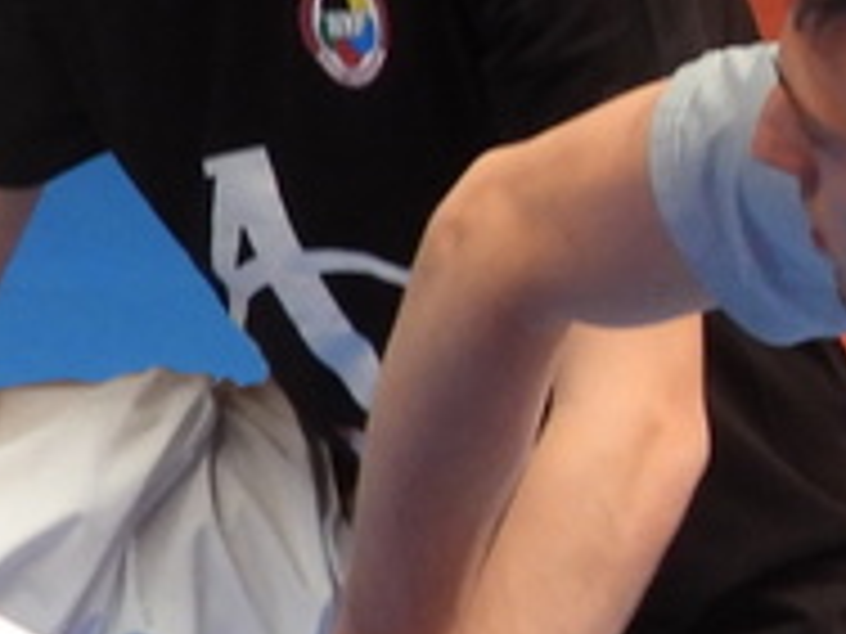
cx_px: 1976
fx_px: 14224
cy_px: -247
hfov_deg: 3.4
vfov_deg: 2.6
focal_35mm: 582
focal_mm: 16.3
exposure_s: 1/60
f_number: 3.5
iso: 220
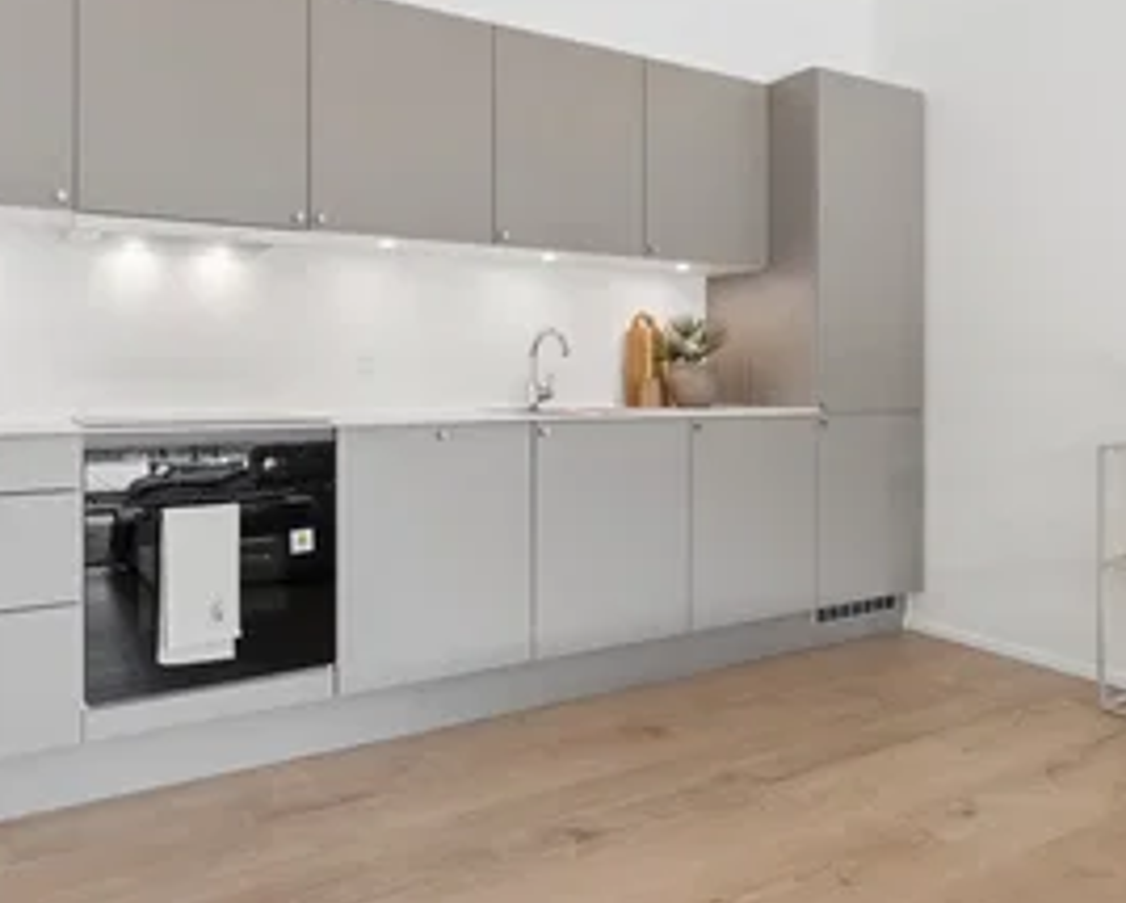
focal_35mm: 28
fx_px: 946
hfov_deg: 61.3
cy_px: 363
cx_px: 492
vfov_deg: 50.7
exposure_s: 1/20
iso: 320
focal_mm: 13.5
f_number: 9
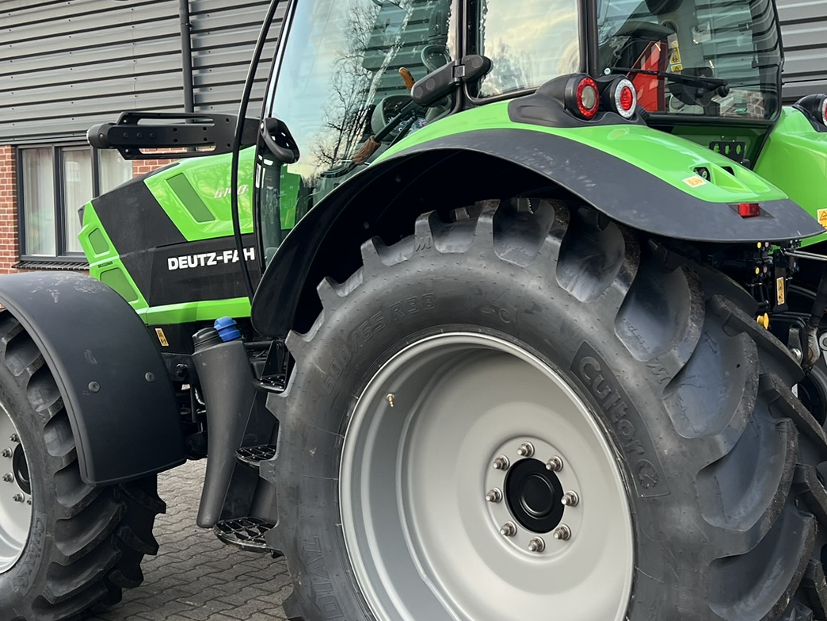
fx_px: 1218
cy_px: 263
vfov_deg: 28.5
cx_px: 471
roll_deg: +1.8
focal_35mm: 51
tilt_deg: -1.4
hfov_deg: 37.4
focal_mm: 5.7
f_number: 1.5
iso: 80
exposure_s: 1/121
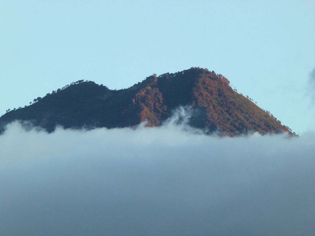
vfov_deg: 3.7
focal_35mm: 400
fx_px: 3640
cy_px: 118
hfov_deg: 5.0
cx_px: 158
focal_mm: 71.7
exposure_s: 1/100
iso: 250
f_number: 6
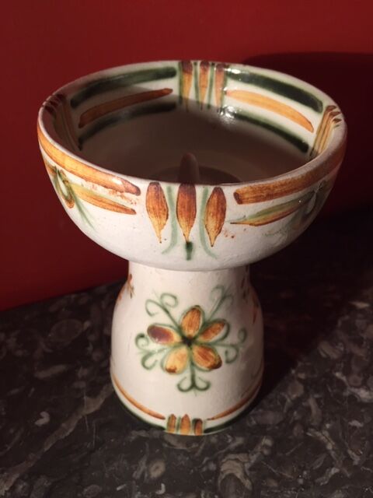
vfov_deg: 61.7
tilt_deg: -37.1
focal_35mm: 29
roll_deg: -0.8
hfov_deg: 48.2
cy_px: 249
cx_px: 186
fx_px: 417
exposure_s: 1/33
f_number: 2.2
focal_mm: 4.15
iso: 40
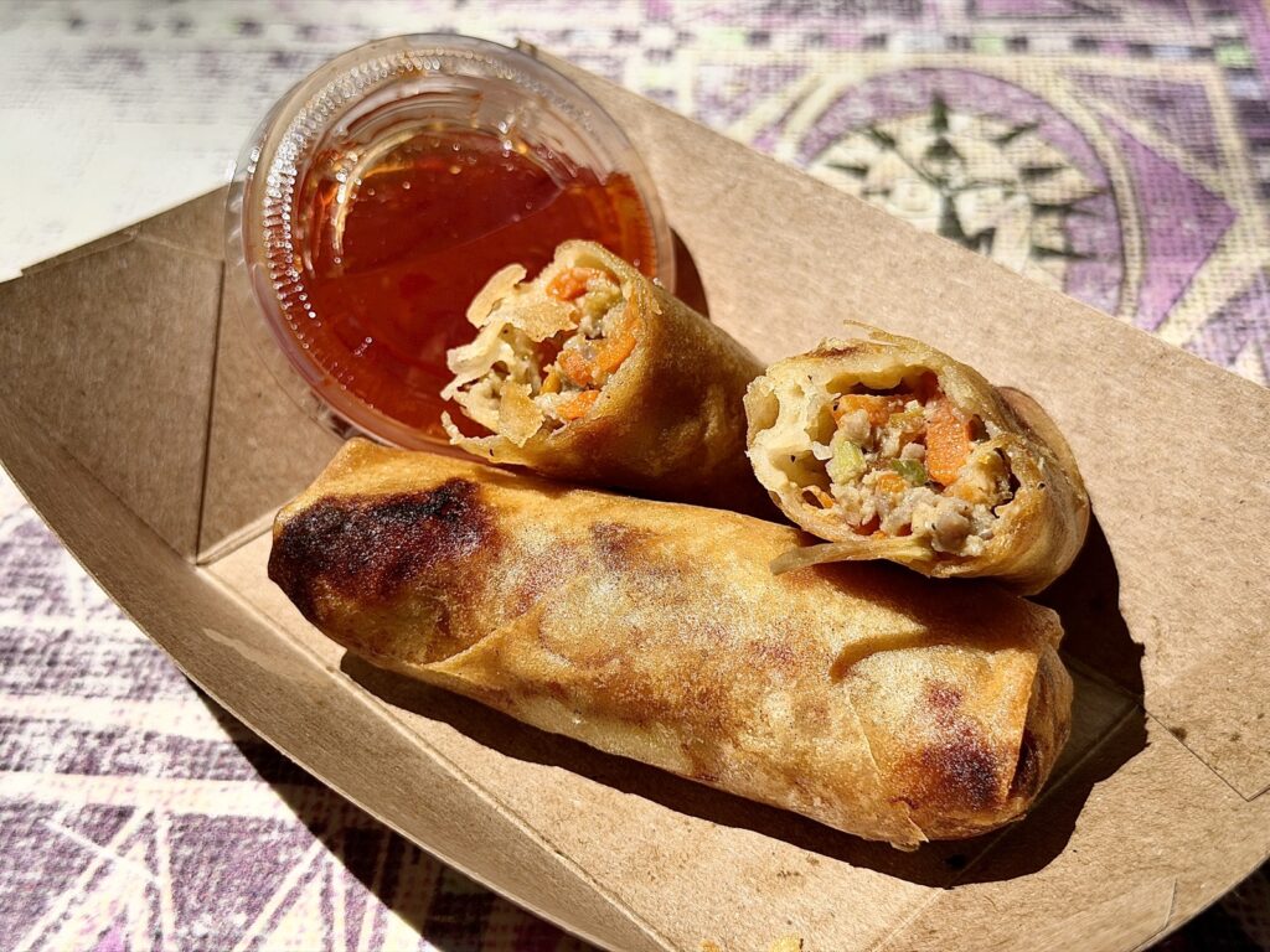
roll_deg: +2.8
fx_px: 1761
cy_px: 476
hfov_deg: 39.7
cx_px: 635
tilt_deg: -39.8
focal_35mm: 48
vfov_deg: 30.3
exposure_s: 1/7143
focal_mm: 6.76
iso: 64
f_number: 1.78
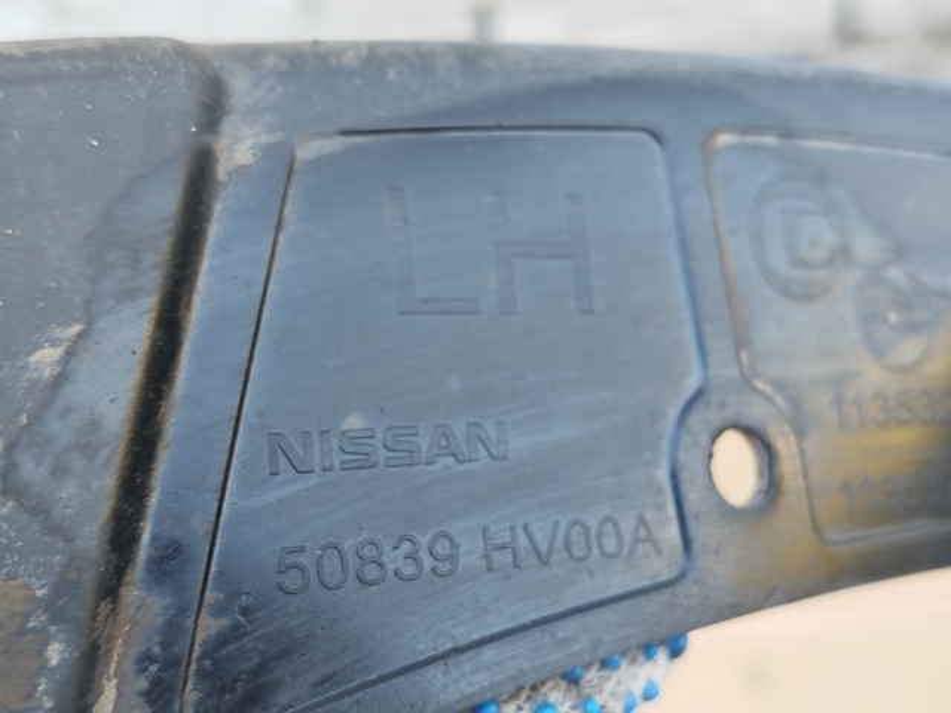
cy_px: 356
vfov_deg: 30.3
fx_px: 1319
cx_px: 476
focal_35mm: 48
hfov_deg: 39.7
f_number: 1.7
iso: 100
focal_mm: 5.31
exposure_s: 1/50
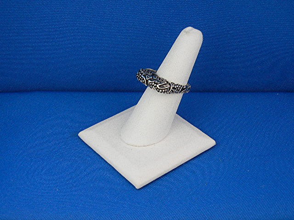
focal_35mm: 68
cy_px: 110
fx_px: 578
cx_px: 147
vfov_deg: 21.6
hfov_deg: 28.6
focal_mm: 12.2
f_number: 4.1
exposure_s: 1/43
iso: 400
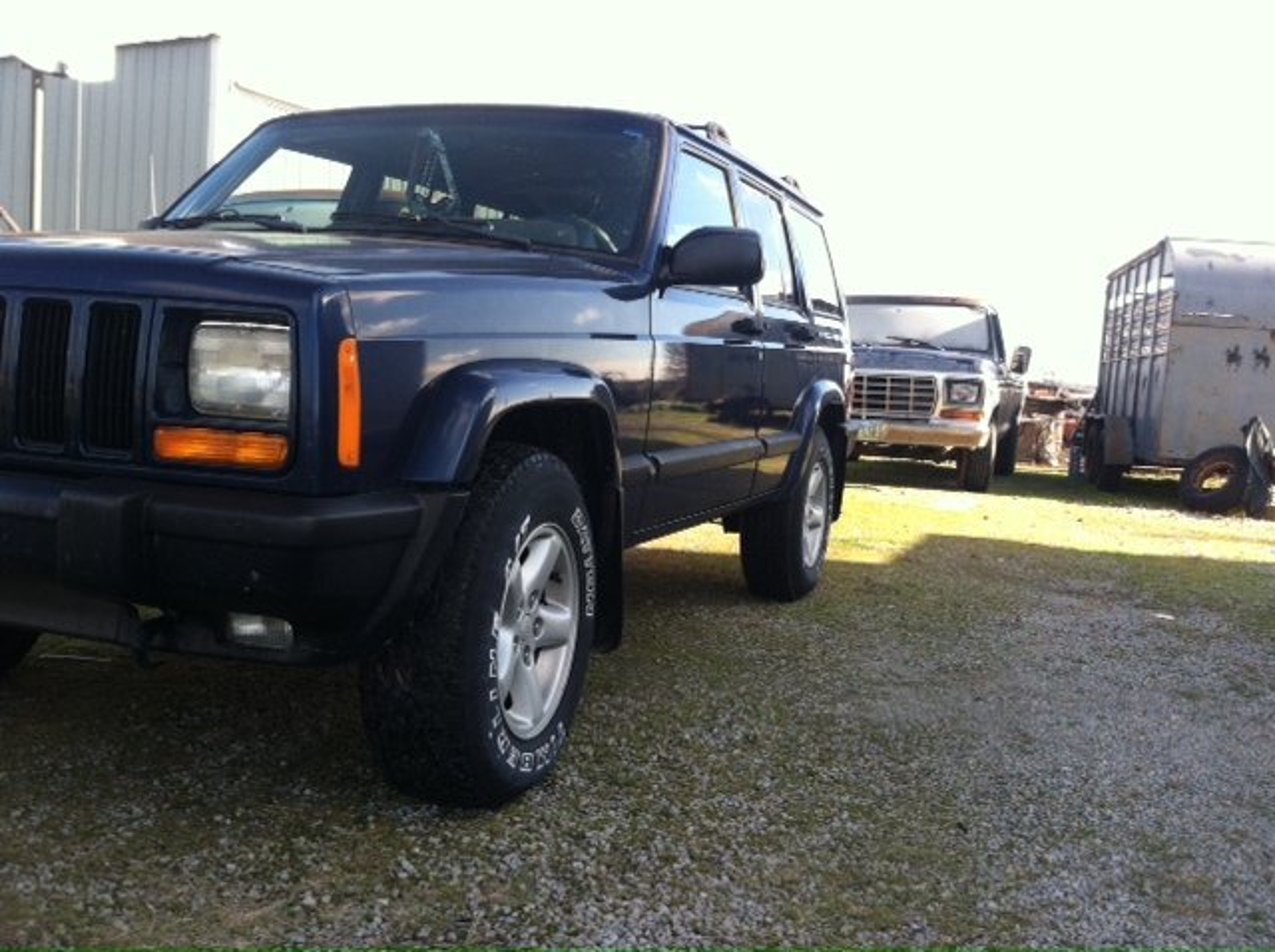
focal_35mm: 35
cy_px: 476
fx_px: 1287
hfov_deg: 52.7
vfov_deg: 40.6
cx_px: 638
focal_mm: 3.85
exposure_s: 1/238
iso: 80
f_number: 2.8
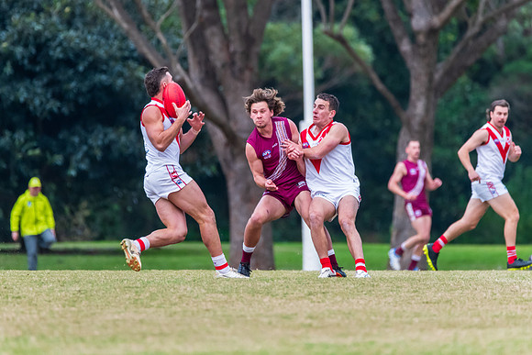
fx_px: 8138
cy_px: 165
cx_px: 250
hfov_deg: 3.7
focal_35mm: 551
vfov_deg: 2.5
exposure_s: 1/1250
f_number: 6.3
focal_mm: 460
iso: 2200
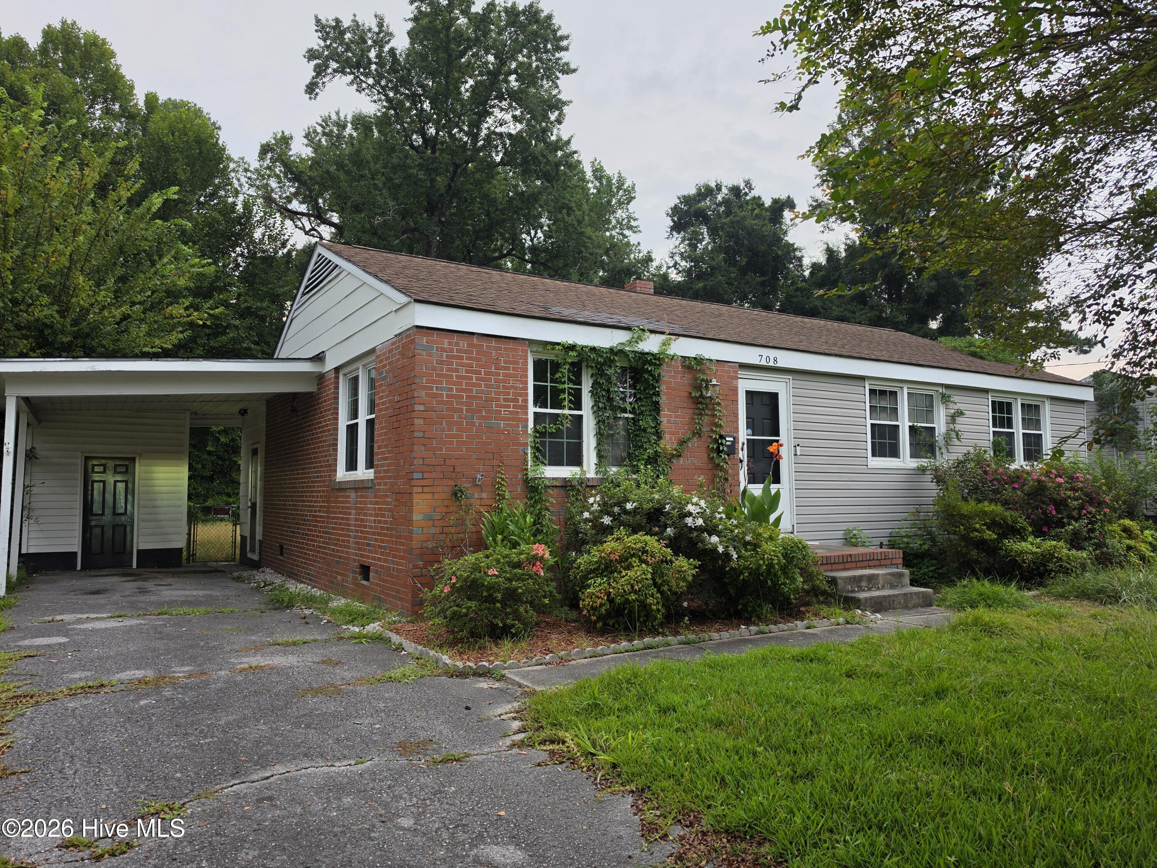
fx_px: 769
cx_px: 578
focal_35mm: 23
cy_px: 434
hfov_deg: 73.9
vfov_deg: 58.9
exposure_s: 1/180
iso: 32
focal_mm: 6.5
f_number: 1.4
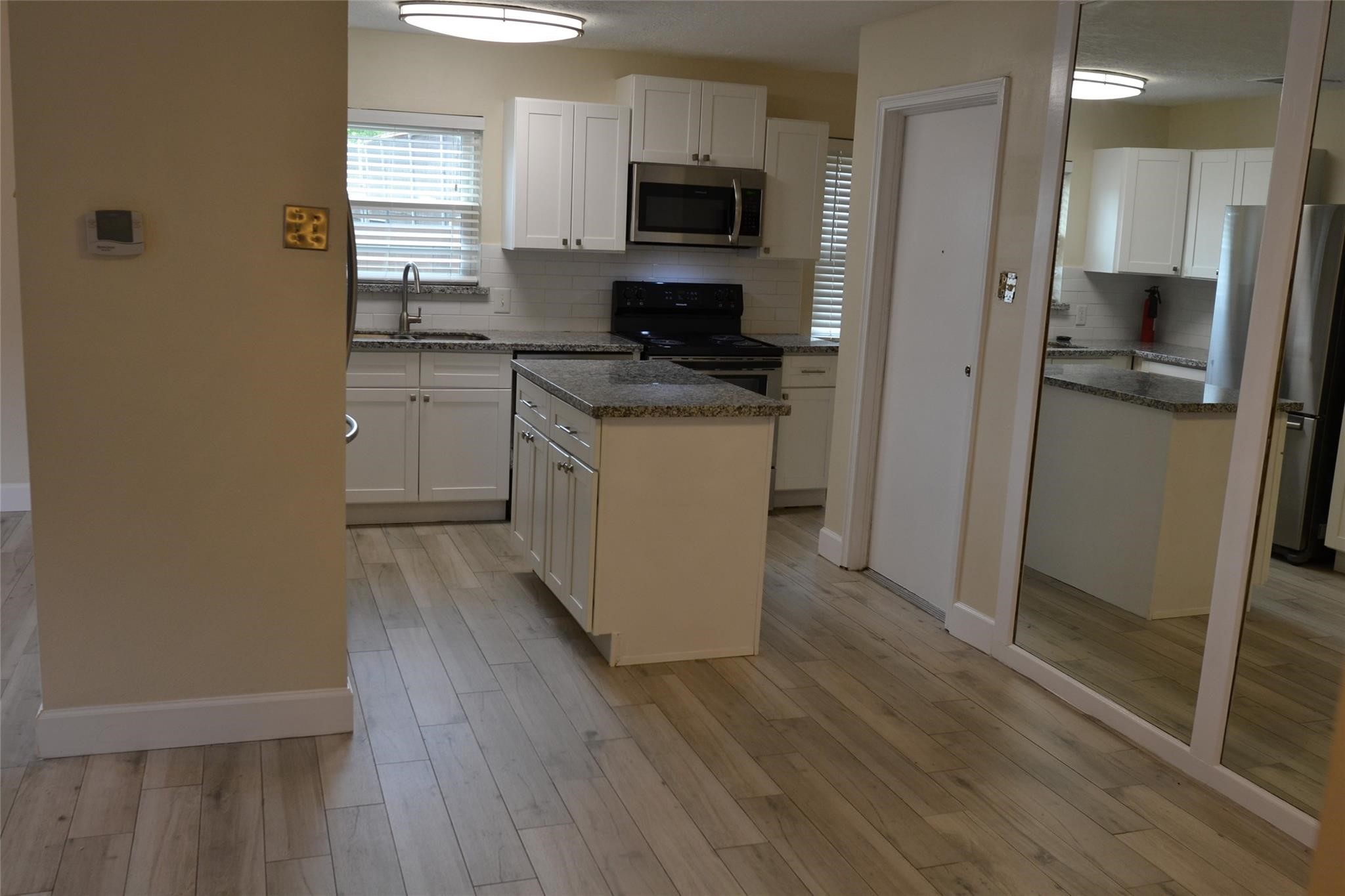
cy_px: 448
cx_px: 672
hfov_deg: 61.9
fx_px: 1121
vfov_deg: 43.6
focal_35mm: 30
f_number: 4
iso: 400
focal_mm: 20
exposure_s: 1/60
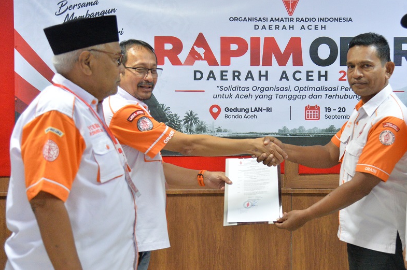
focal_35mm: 60
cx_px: 263
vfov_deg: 22.5
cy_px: 108
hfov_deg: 33.2
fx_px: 677
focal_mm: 46
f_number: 4
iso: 6400
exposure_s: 1/160
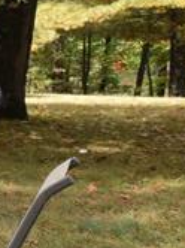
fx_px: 636
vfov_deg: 22.0
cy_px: 93
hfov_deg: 9.5
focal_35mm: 89
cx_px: -464
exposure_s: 1/200
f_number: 10
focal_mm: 10
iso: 320
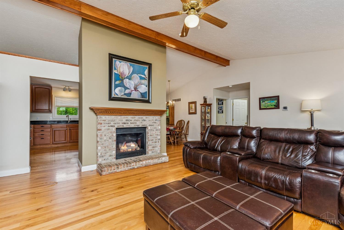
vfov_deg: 81.2
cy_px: 115
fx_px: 134
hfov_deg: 104.3
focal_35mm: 14
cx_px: 172
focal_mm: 14
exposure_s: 1/125
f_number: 5.6
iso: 500
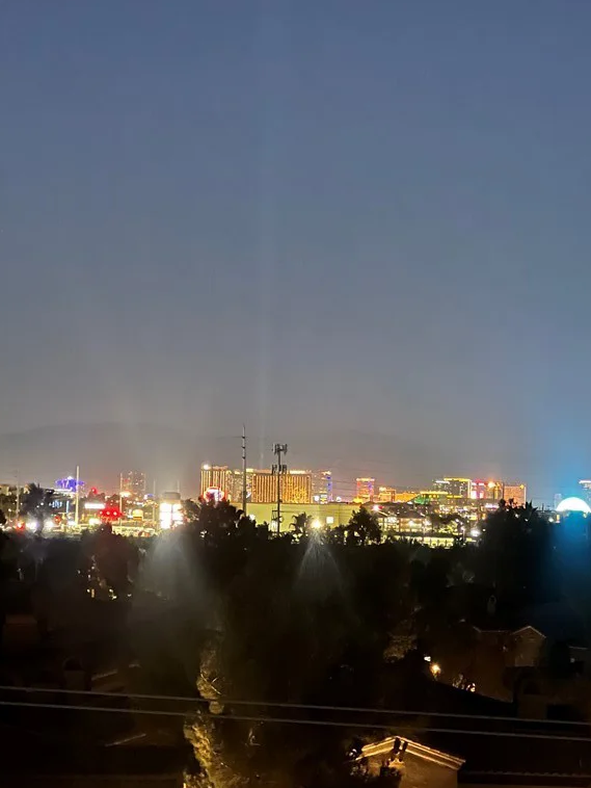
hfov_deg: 14.2
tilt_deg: +4.1
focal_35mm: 104
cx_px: 307
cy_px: 311
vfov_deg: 18.9
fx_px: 2366
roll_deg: -1.3
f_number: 2.8
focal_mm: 9
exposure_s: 1/8
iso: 2000
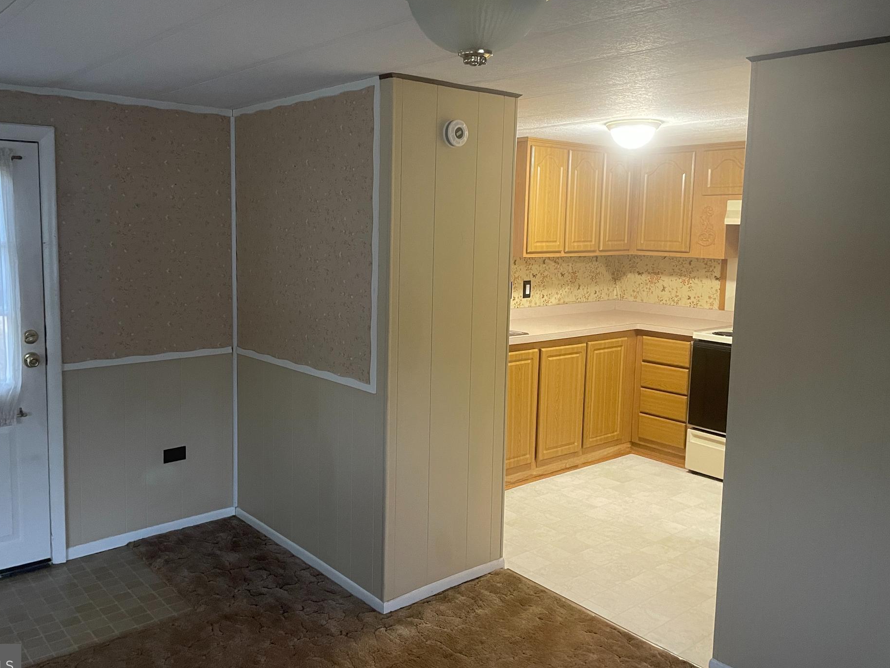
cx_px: 397
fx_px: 746
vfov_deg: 48.2
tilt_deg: -7.6
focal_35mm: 29
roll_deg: -0.8
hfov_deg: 61.5
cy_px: 311
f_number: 1.6
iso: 500
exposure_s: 1/60
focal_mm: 4.2
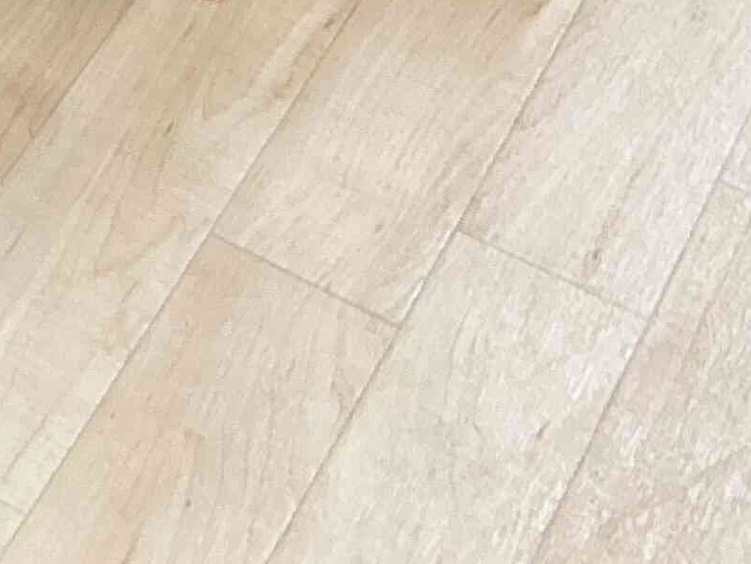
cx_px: -555
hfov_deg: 12.4
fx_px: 3191
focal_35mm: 147
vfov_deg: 9.0
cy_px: -819
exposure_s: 1/60
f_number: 1.8
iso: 50
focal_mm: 3
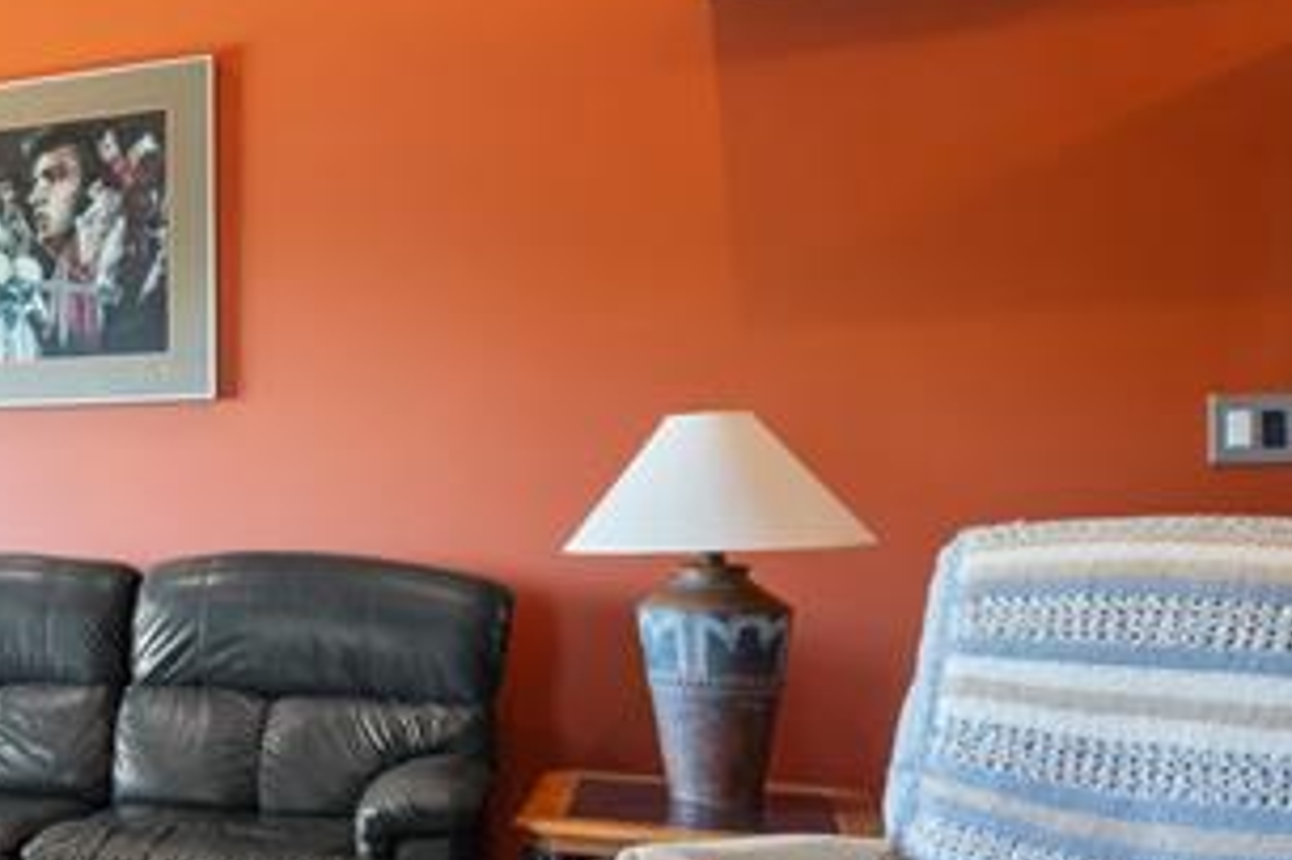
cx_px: -364
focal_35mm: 47
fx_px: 1686
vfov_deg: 28.6
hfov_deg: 32.3
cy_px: 502
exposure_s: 1
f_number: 11
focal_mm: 14
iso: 100
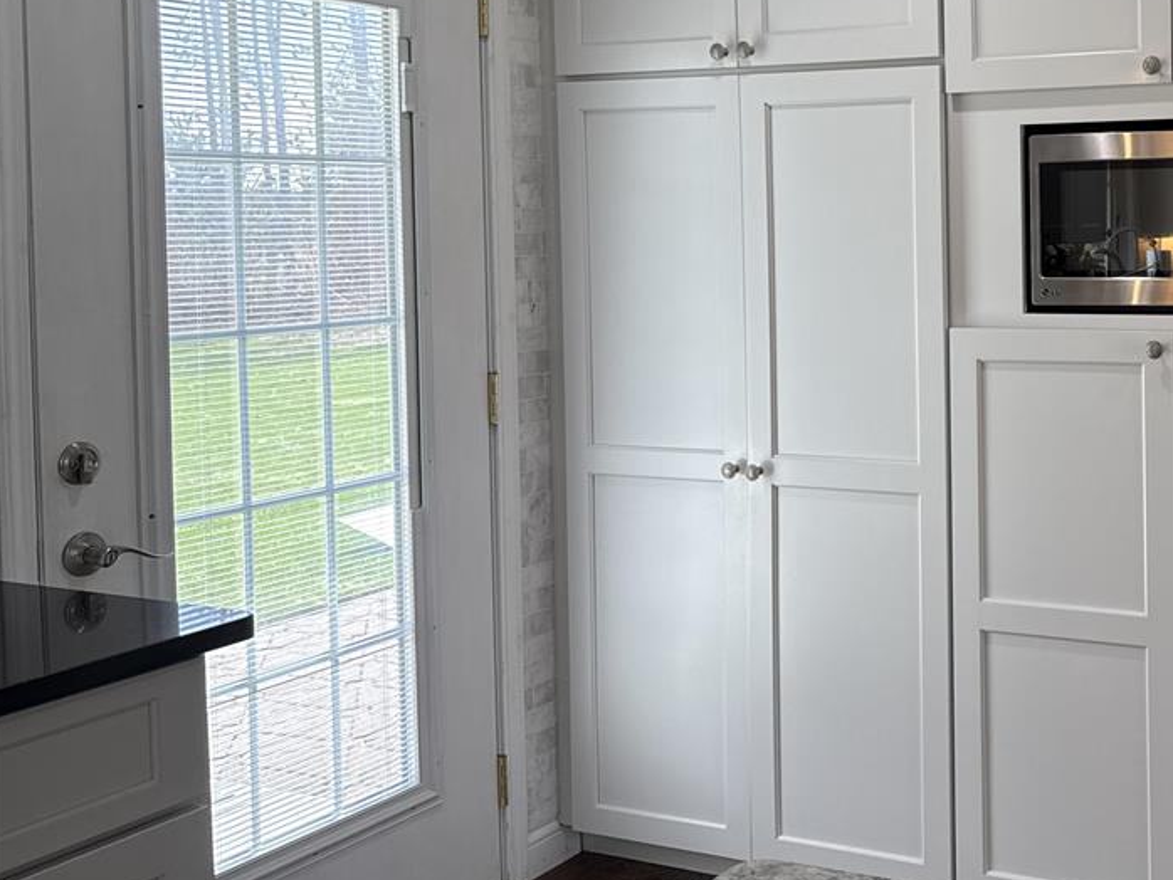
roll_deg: +0.1
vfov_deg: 32.4
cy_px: 245
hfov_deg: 39.7
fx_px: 1491
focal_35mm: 44
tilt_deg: -0.9
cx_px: 1065
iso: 125
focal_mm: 6.76
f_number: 1.78
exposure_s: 1/240
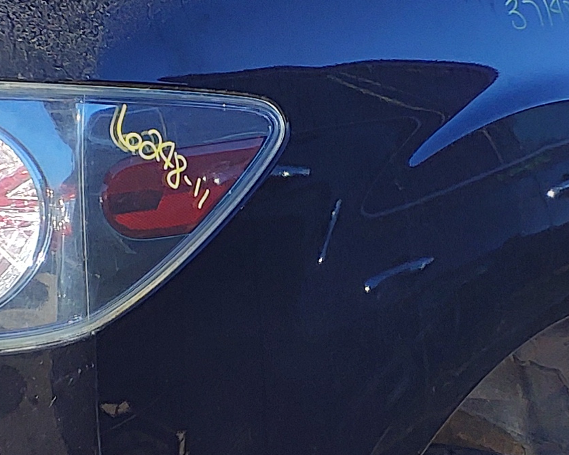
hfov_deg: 15.4
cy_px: 215
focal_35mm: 125
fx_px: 2105
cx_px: 267
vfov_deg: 12.3
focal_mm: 3.58
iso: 40
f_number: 1.9
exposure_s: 1/240
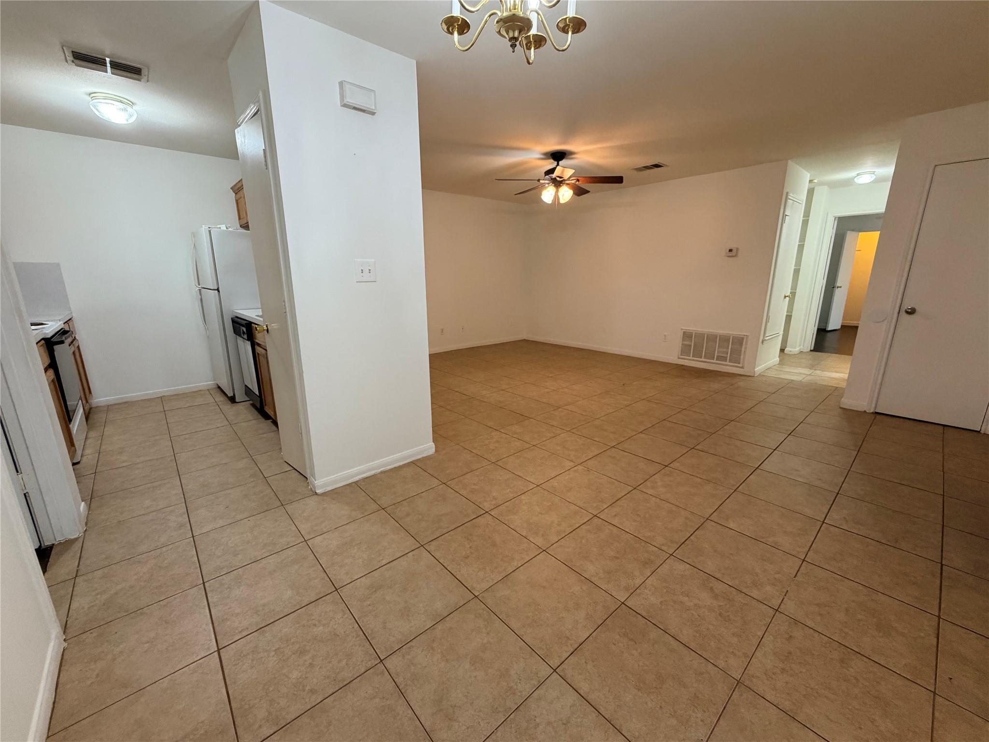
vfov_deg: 85.7
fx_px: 400
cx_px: 494
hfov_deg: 102.1
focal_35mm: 14
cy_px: 371
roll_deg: +0.2
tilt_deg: -13.9
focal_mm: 2.22
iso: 250
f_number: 2.2
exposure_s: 1/60
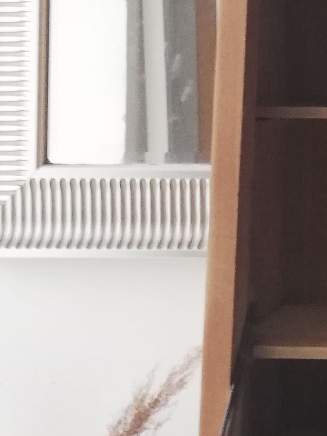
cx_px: 654
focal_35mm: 111
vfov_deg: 17.2
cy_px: -19
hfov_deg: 11.9
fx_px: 1397
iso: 320
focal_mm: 3.81
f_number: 2.2
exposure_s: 1/33.3
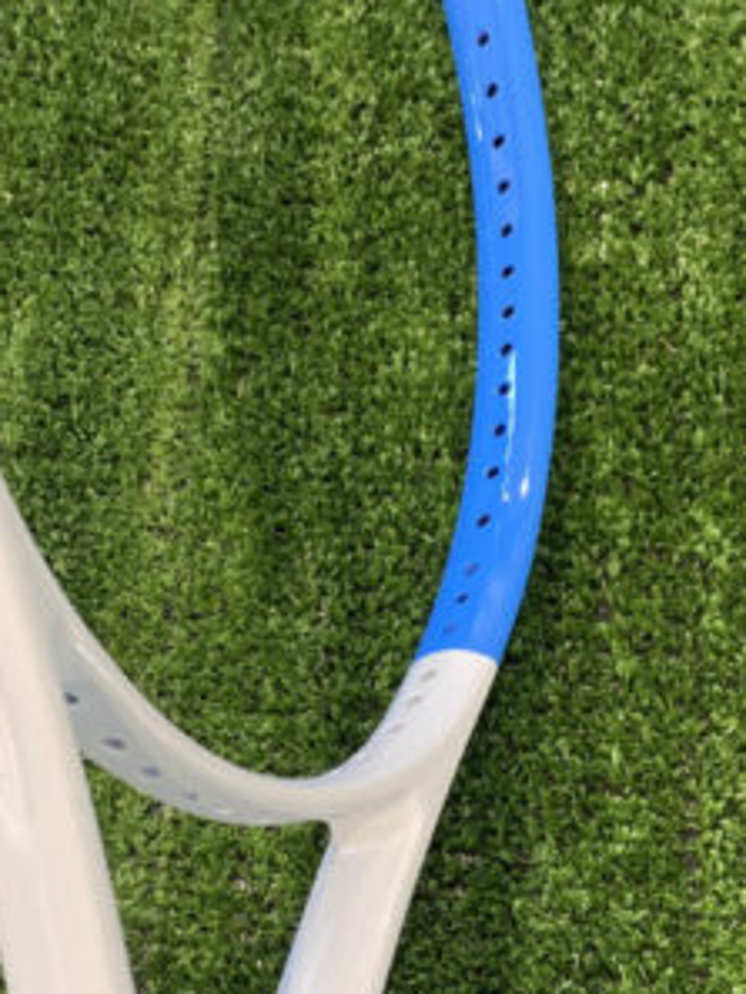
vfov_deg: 27.8
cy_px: 505
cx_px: 268
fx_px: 2010
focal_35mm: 70
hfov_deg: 21.0
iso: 125
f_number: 1.8
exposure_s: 1/50
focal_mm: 4.2
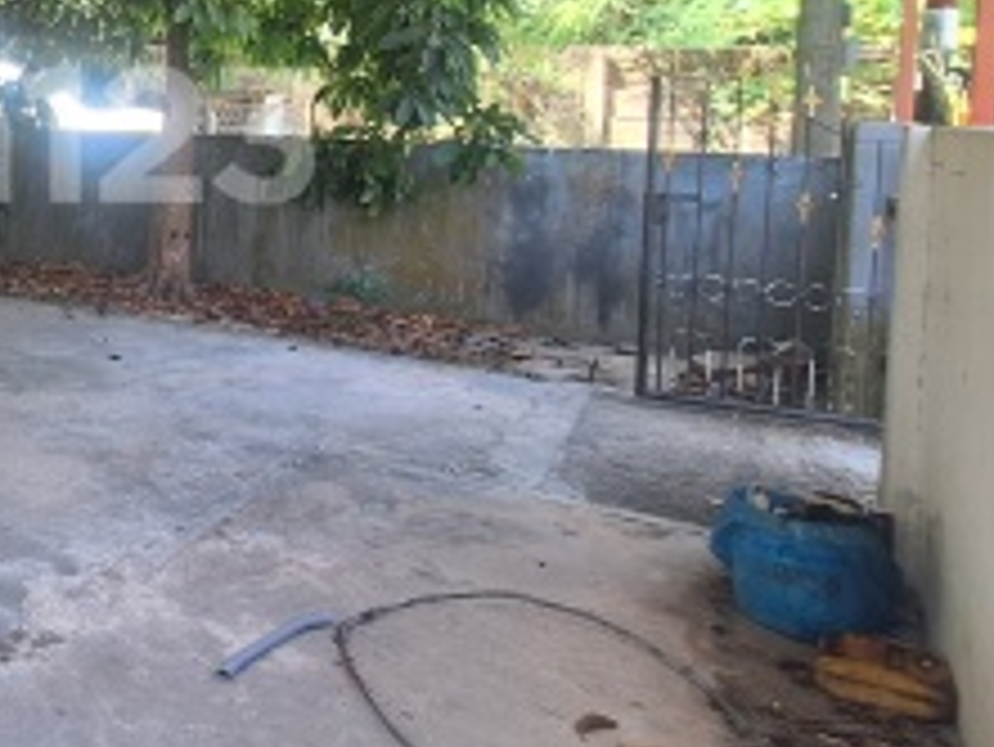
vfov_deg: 38.0
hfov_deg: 37.3
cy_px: 135
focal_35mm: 36
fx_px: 1034
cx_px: -227
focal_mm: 1.74
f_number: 2.2
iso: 64
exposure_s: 1/100
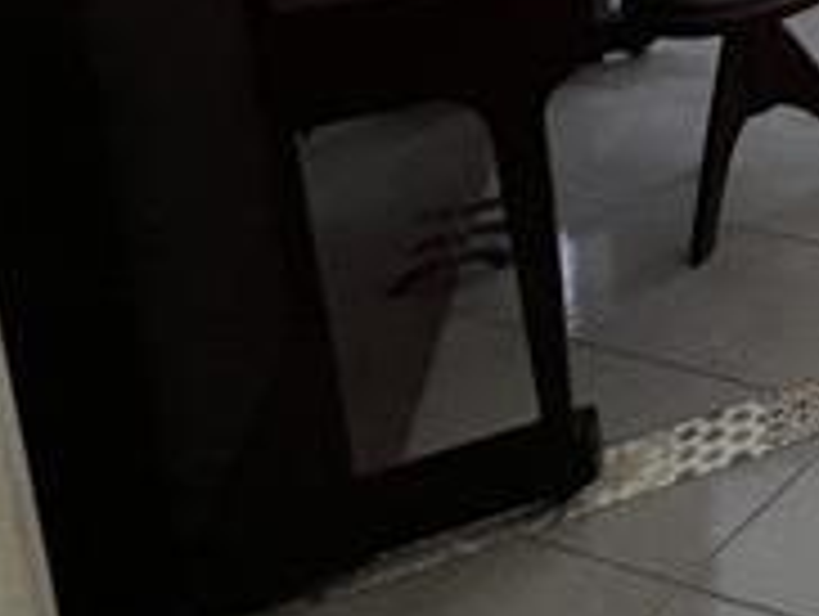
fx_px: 1350
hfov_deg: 20.1
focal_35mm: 57
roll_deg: +0.5
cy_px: -432
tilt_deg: -10.4
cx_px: 1575
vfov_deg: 20.1
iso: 320
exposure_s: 1/50
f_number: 1.8
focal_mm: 1.57
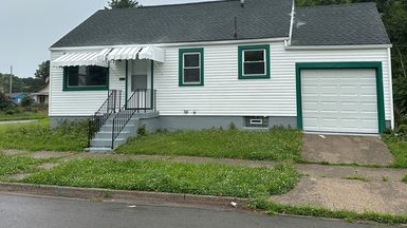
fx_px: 367
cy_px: 70
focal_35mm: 34
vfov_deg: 34.2
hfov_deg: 58.0
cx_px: 216
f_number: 1.78
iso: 80
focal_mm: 6.86
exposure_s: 1/3155
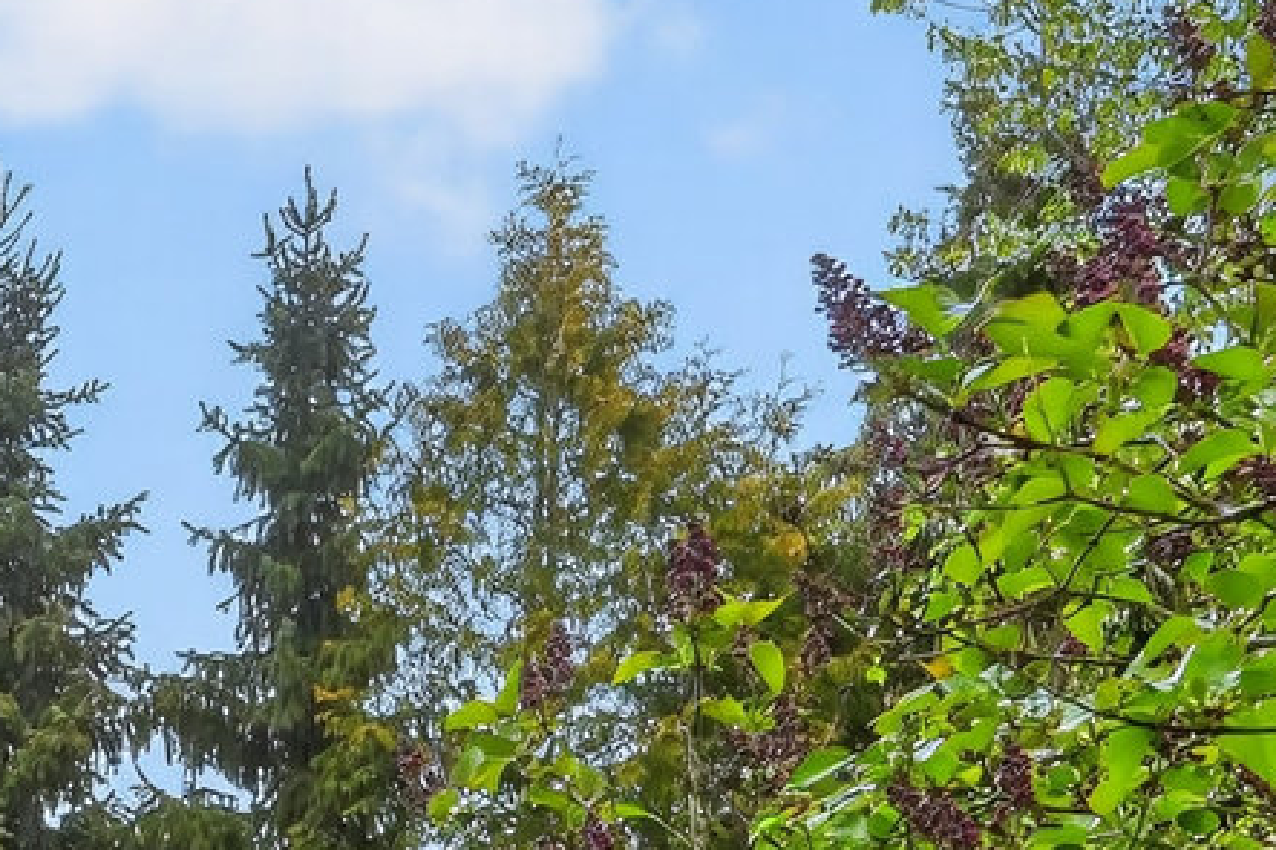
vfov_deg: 7.2
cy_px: 1654
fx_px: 6554
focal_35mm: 185
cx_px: -2371
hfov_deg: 9.2
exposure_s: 1/125
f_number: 9
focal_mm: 32
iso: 400
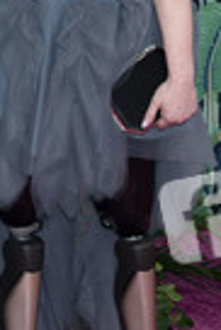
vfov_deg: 18.1
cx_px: 64
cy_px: 85
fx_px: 1029
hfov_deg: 12.2
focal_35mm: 112
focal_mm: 38
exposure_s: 1/200
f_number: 7.1
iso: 320
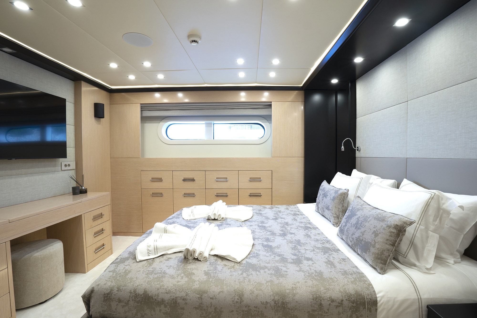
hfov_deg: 100.4
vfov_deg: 77.3
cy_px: 159
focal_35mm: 15
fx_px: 199
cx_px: 238
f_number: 7.1
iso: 200
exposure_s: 1/6
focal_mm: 10
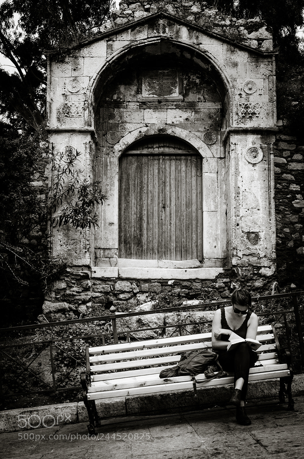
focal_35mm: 42
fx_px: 535
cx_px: 152
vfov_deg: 46.5
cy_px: 230
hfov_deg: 31.7
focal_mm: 28
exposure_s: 1/100
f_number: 10
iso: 100
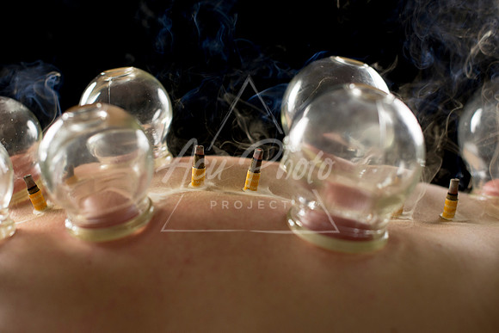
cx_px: 250
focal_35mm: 50
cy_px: 166
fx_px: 693
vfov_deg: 27.0
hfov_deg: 39.6
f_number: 3.2
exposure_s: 1/200
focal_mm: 50
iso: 800
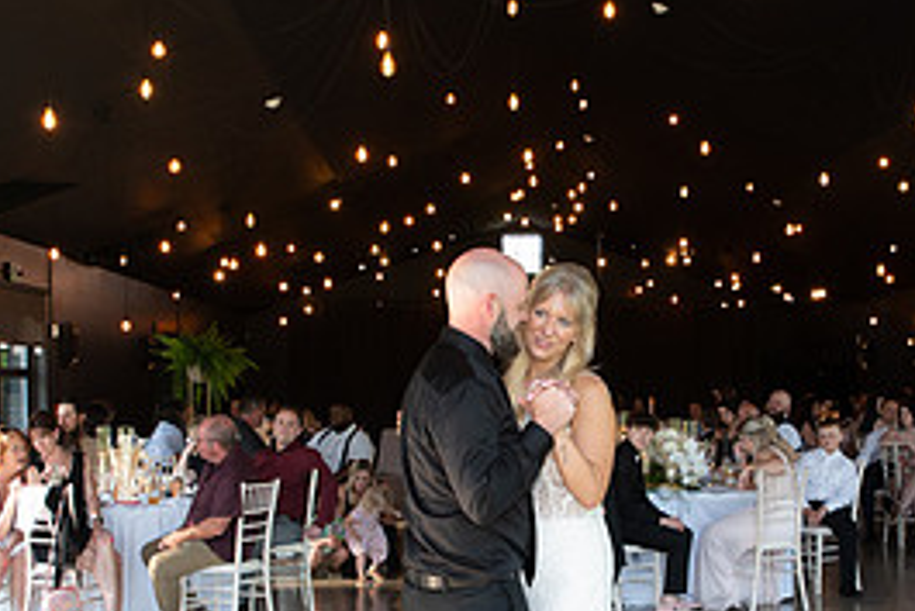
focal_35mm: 58
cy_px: 417
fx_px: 1475
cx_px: 541
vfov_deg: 23.3
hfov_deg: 34.4
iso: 1000
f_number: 5
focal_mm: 24
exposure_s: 1/125
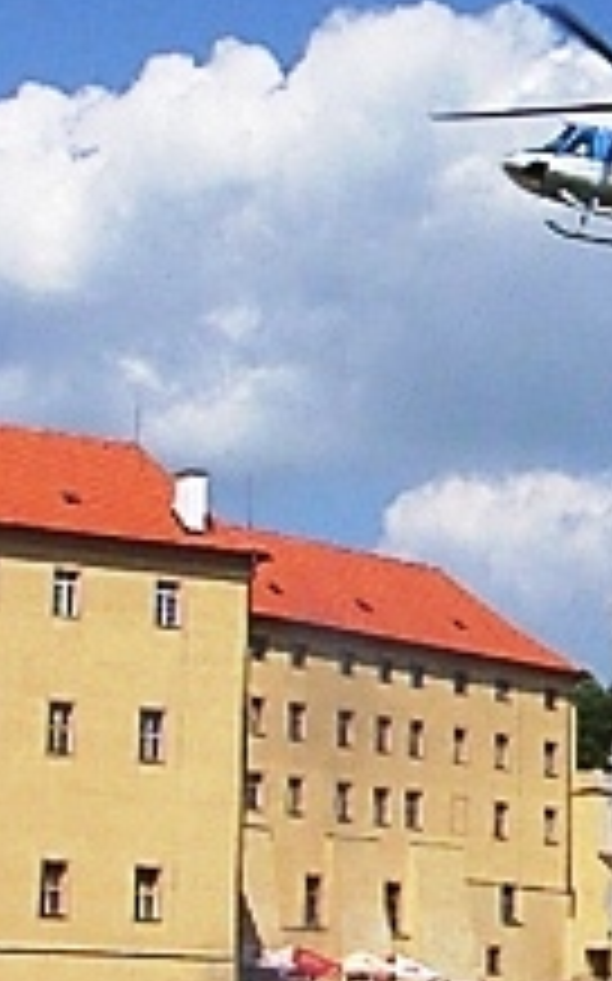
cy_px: 518
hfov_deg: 11.8
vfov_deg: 19.1
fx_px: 2913
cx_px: 639
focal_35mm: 109
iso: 50
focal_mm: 9
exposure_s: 1/400
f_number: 7.1
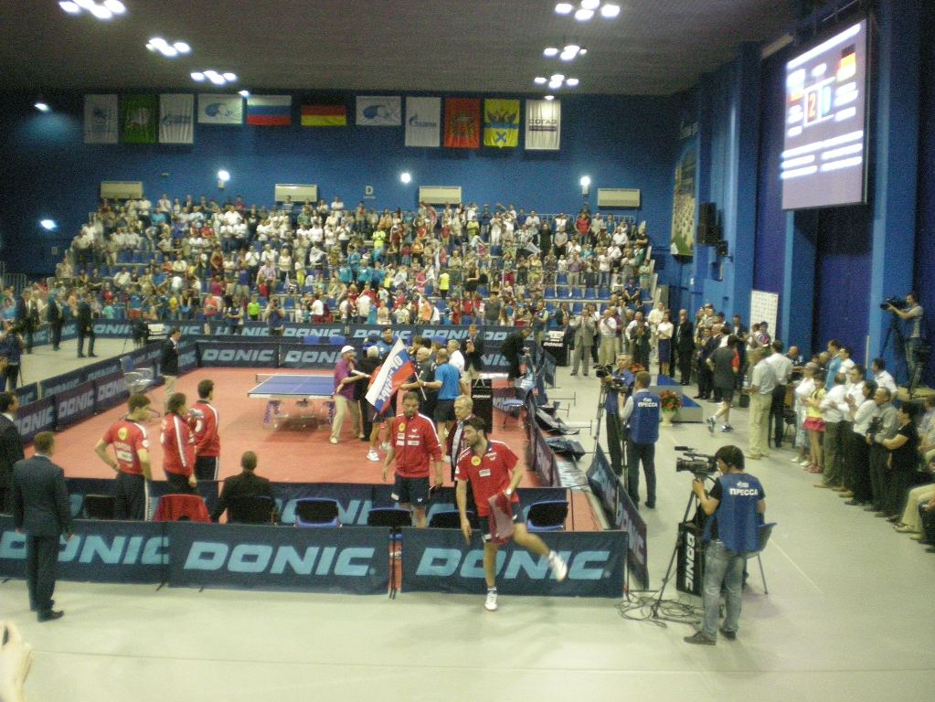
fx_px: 1027
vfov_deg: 37.7
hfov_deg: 49.0
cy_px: 351
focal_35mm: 38
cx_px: 468
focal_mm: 6.3
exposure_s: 1/60
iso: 669
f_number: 3.1
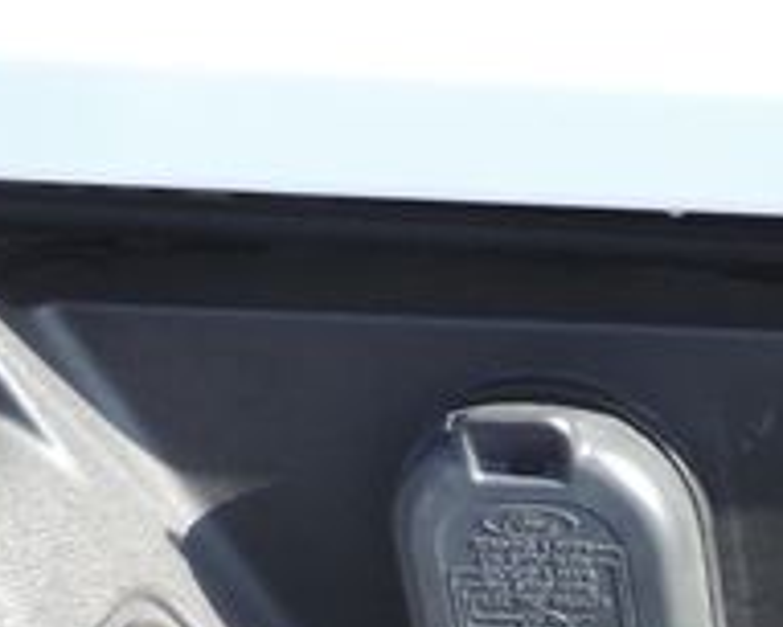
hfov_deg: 10.5
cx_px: 1910
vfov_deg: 9.5
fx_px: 3640
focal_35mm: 157
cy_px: 1012
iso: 80
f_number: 3
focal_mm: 4.3
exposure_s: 1/160
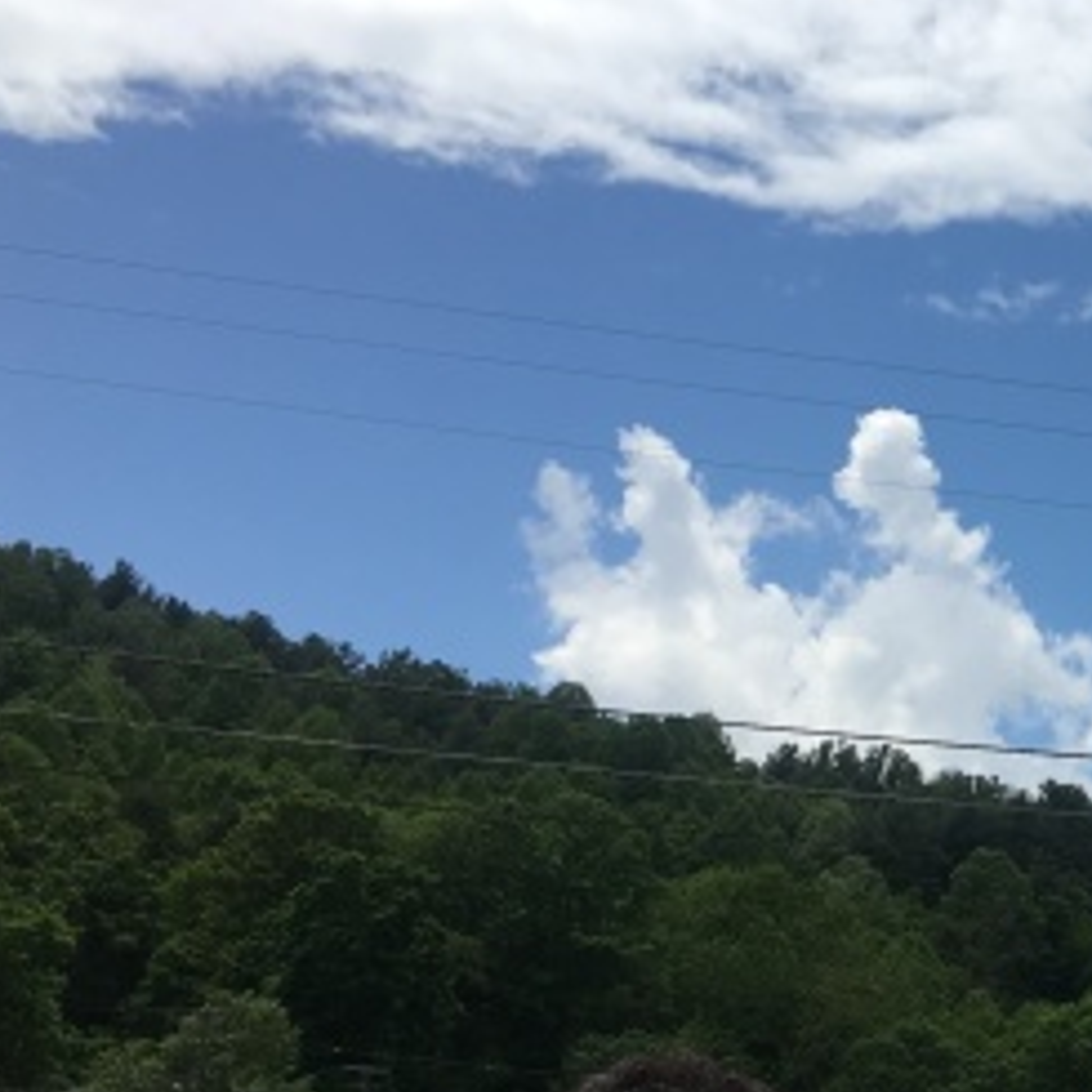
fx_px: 2391
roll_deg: -1.5
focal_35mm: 67
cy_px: 949
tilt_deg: +7.8
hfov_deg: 23.6
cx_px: 1293
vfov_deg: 25.1
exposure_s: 1/2481
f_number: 2.2
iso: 25
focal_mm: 4.15
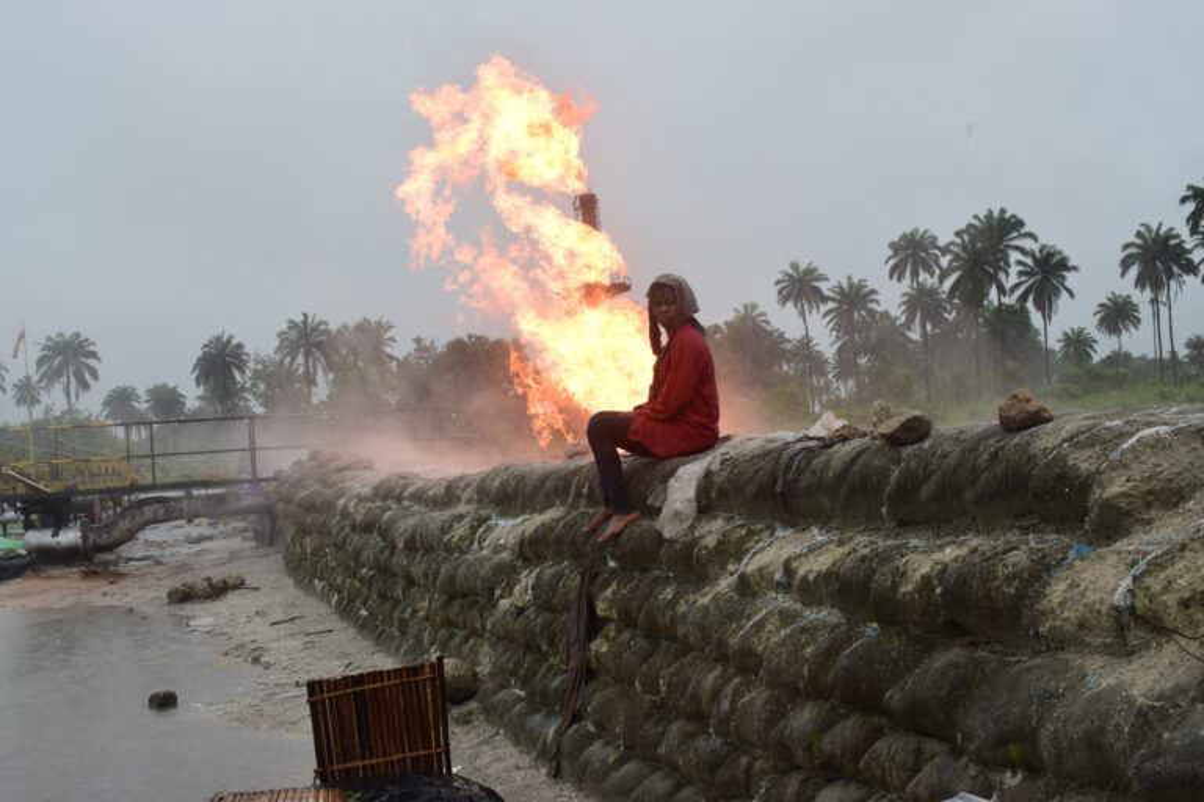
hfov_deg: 45.0
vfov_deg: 30.8
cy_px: 401
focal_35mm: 44
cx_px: 602
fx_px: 1455
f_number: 10
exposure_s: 1/320
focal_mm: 29
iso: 400
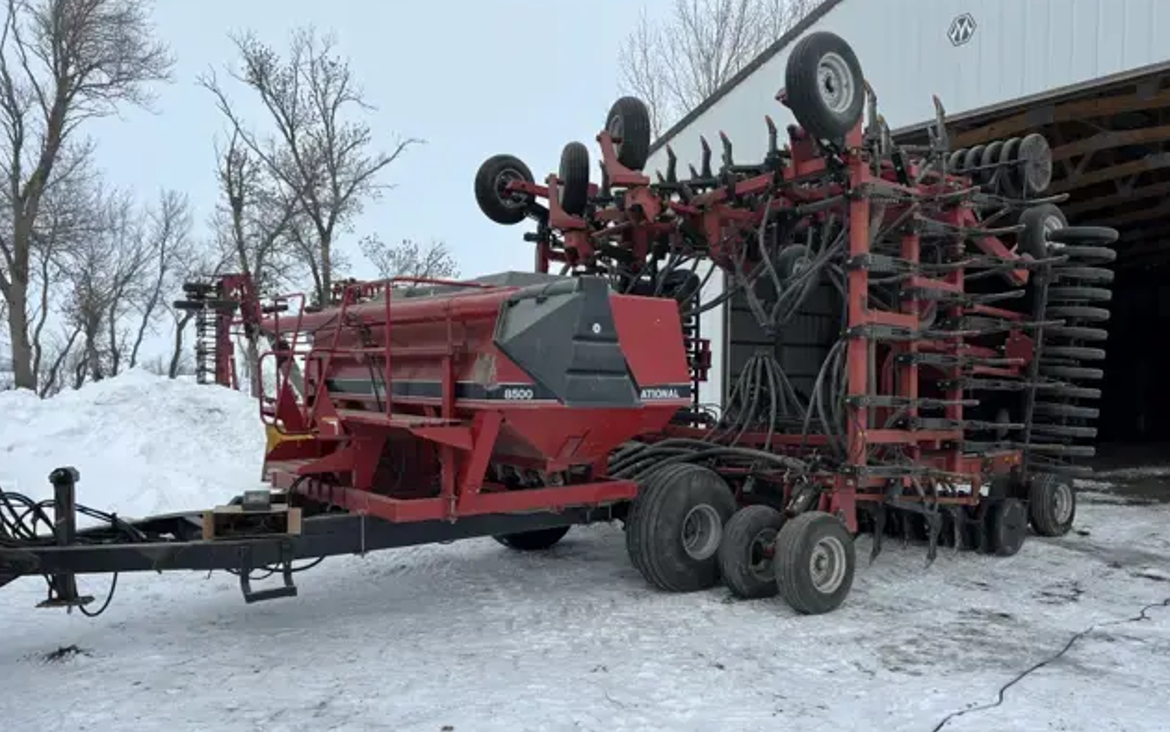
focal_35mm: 28
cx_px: 587
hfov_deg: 66.5
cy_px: 420
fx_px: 893
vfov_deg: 44.4
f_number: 1.5
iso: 50
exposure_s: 1/8000
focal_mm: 5.7
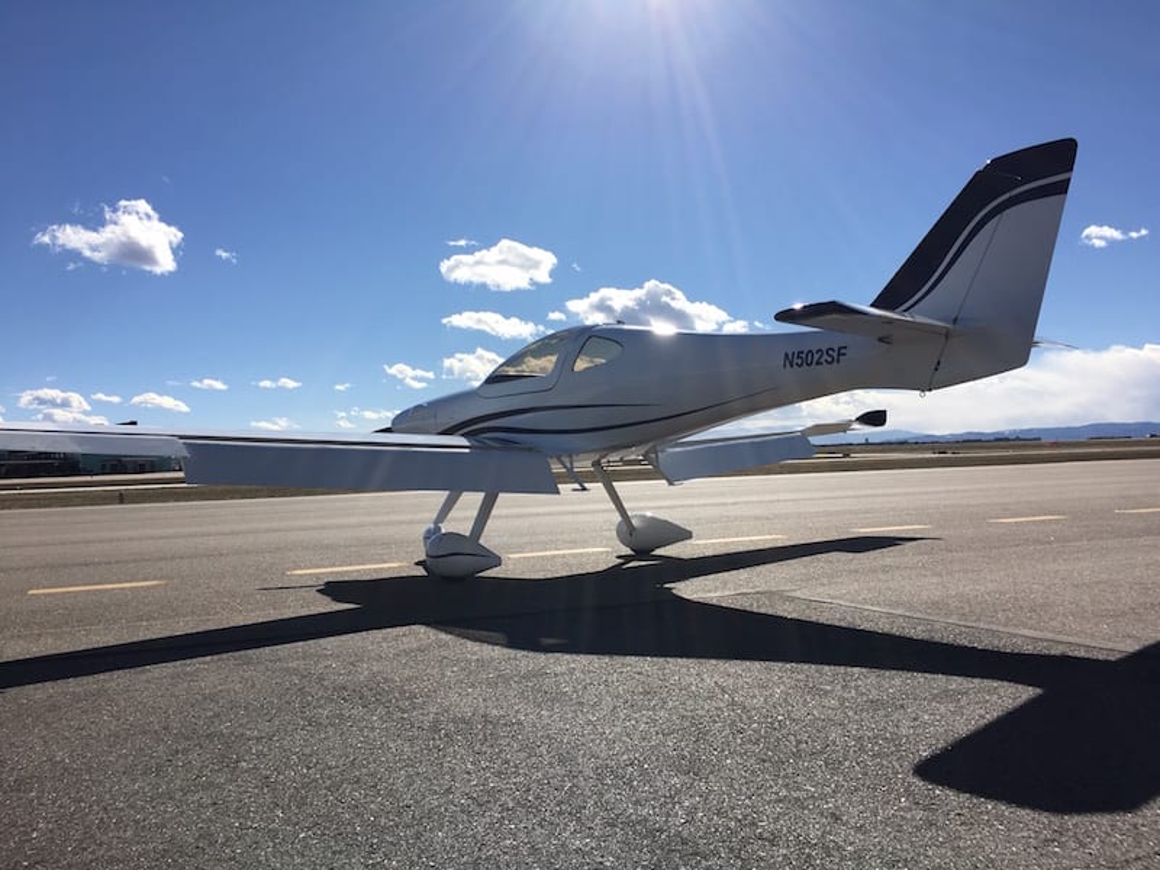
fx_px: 972
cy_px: 435
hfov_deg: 61.7
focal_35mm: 29
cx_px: 580
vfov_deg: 48.2
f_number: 2.2
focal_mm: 4.15
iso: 25
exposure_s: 1/3497
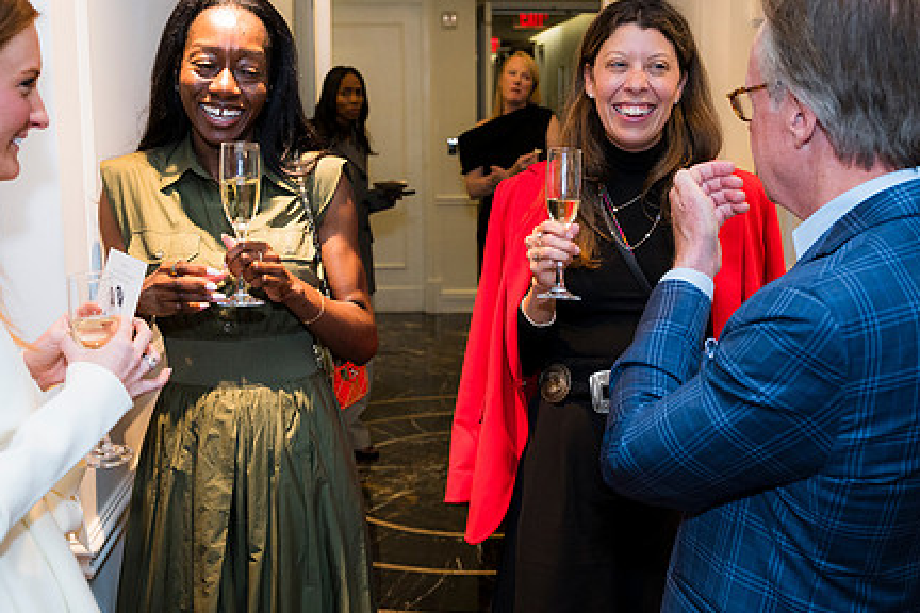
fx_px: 1116
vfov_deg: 30.7
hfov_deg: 44.8
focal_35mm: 44
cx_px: 494
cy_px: 276
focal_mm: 32.5
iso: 1250
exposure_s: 1/125
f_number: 4
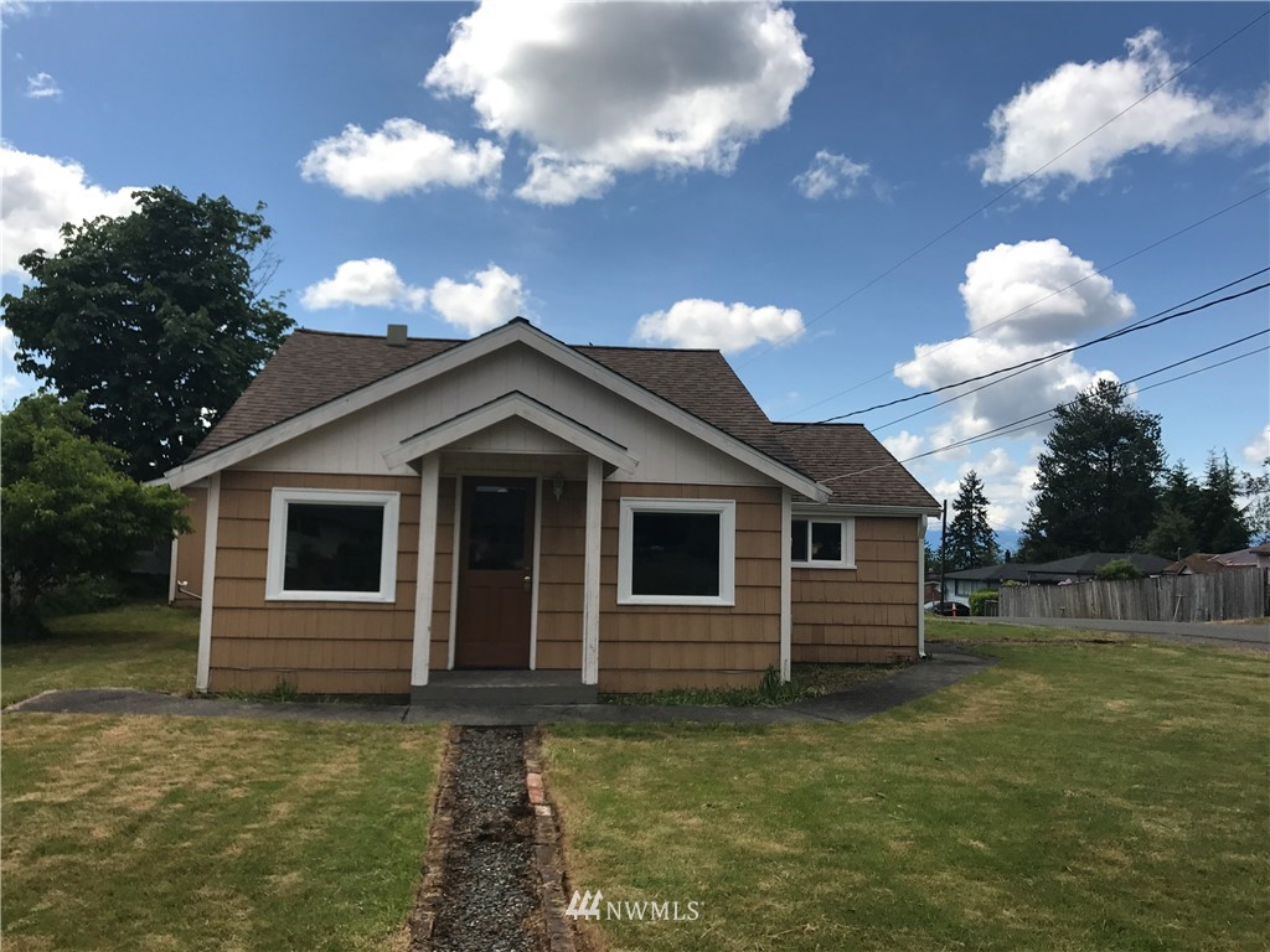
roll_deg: -1.3
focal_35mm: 28
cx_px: 635
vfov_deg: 49.7
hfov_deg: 63.4
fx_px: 1027
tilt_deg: +3.8
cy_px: 476
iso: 20
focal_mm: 3.99
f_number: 1.8
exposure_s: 1/3096
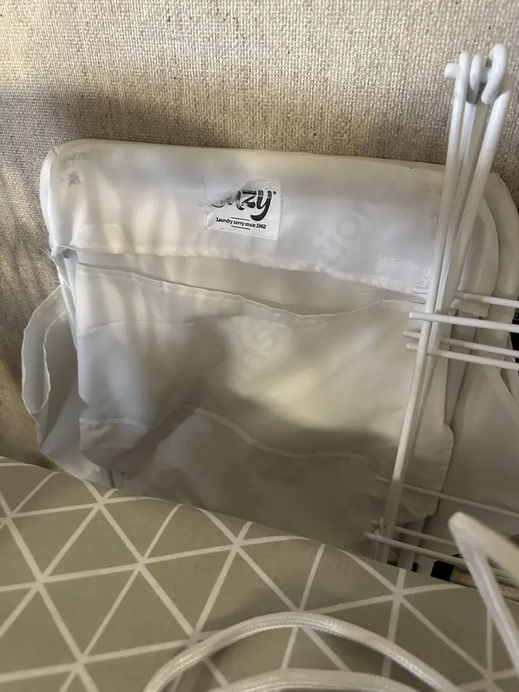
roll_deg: -0.5
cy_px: 346
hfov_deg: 56.8
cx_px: 260
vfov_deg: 71.6
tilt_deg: -34.0
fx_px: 480
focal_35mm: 24
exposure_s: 1/50
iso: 500
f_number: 1.78
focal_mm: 6.86
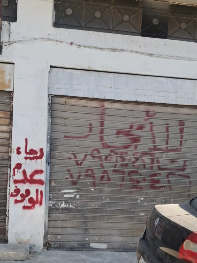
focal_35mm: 47
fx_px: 357
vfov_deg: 40.0
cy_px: 175
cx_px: 111
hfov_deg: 30.8
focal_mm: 4
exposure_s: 1/212
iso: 50
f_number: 1.8
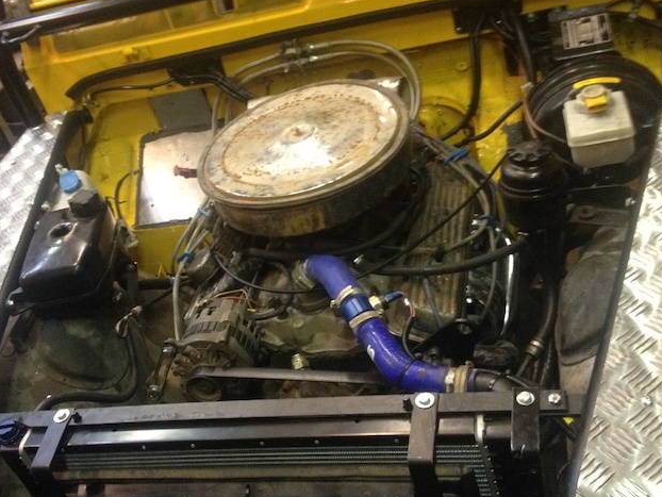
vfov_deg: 32.2
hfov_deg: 41.9
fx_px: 861
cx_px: 274
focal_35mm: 45
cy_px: 225
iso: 400
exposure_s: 1/15
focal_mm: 4.28
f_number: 2.4
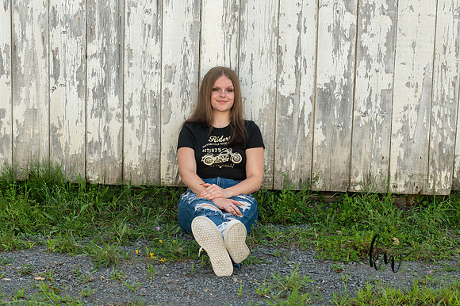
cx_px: 230
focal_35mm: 70
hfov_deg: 28.9
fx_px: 894
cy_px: 153
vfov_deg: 19.4
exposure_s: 1/250
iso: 400
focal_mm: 70
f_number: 6.3
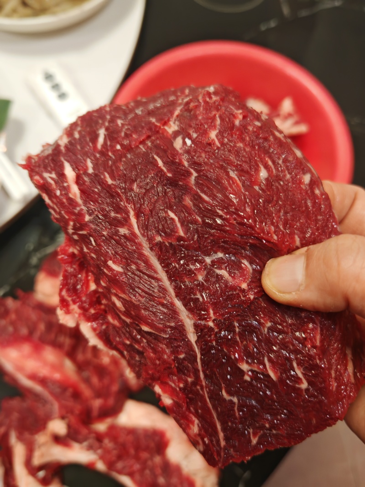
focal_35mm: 27
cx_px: 182
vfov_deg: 65.3
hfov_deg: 51.3
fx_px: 380
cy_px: 244
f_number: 1.9
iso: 500
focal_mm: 6.67
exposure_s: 1/50
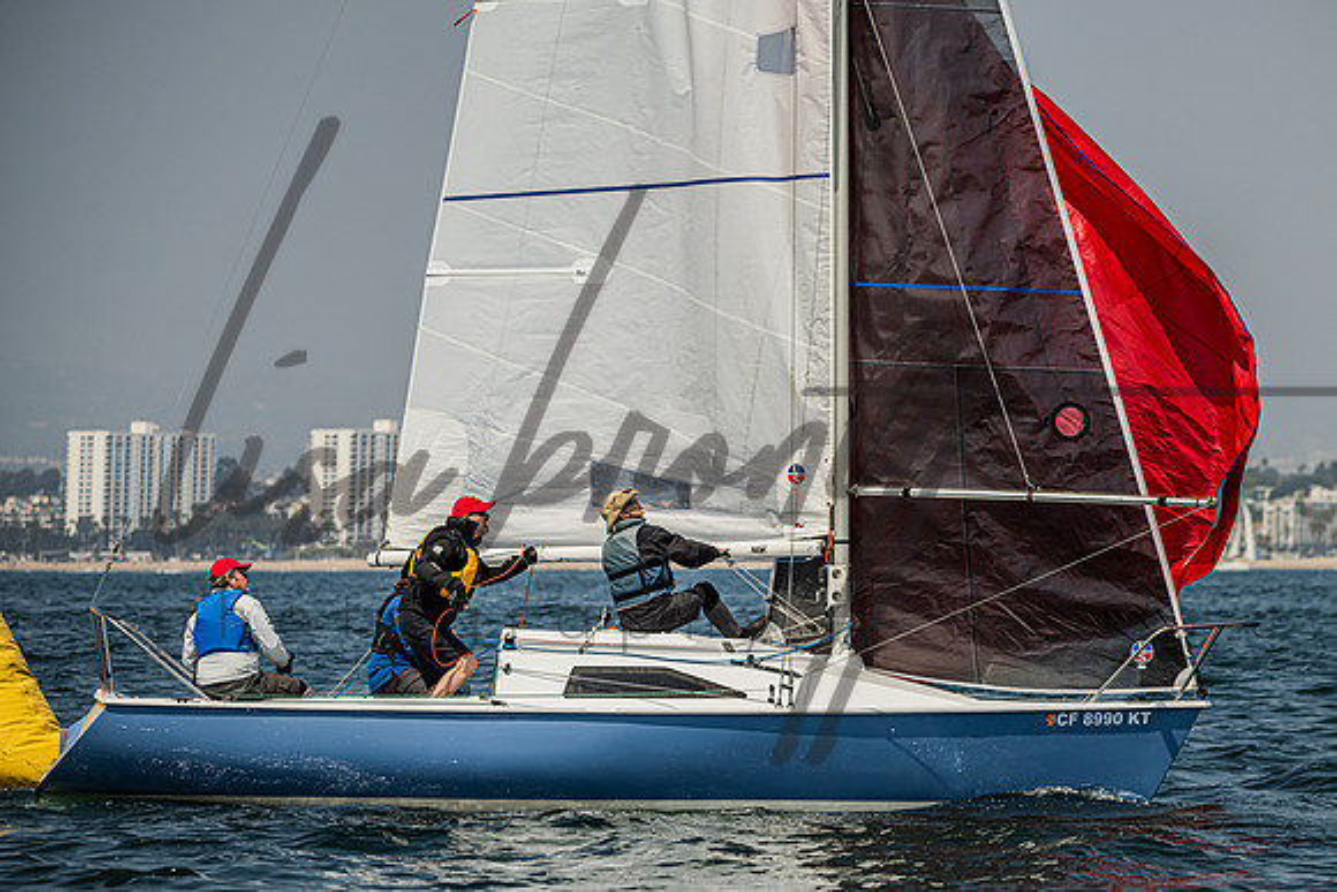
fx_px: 8085
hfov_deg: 9.5
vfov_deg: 6.3
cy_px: 554
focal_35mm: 218
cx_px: 787
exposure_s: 1/4000
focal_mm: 170
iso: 250
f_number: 4.8
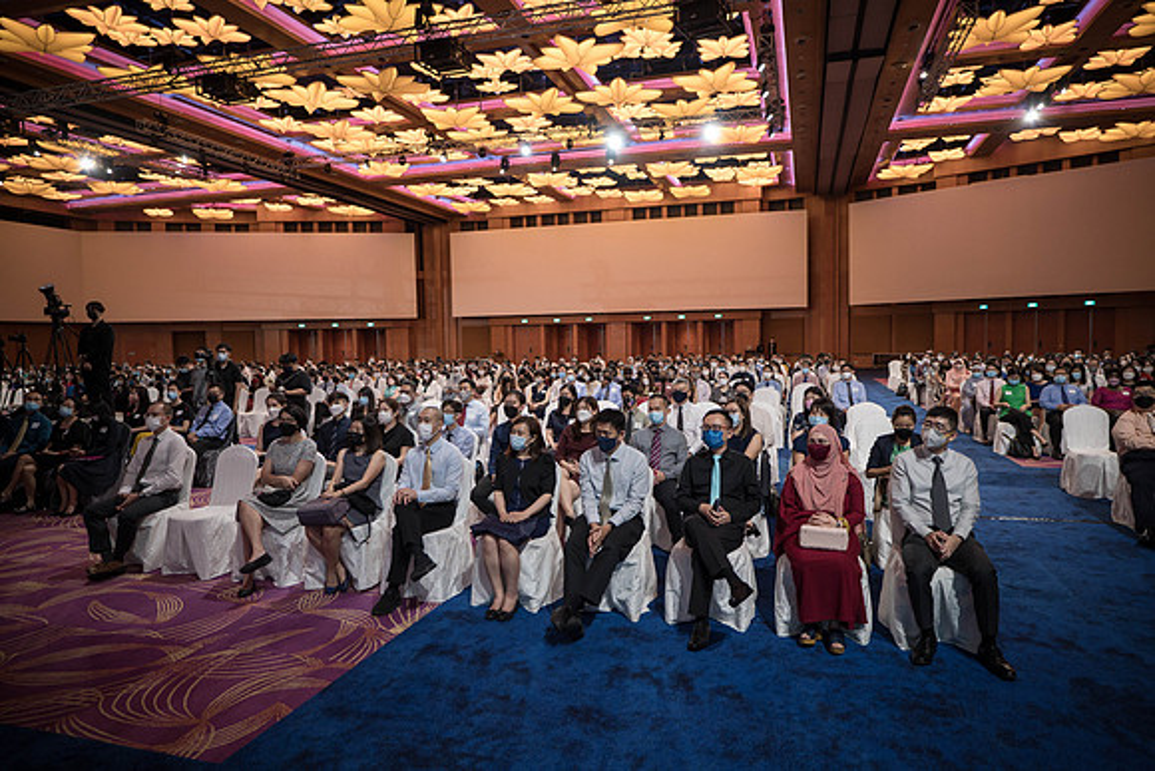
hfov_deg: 76.4
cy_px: 386
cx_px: 578
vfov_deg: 55.4
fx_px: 734
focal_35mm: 23
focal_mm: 11
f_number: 1.7
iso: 1250
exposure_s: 1/125
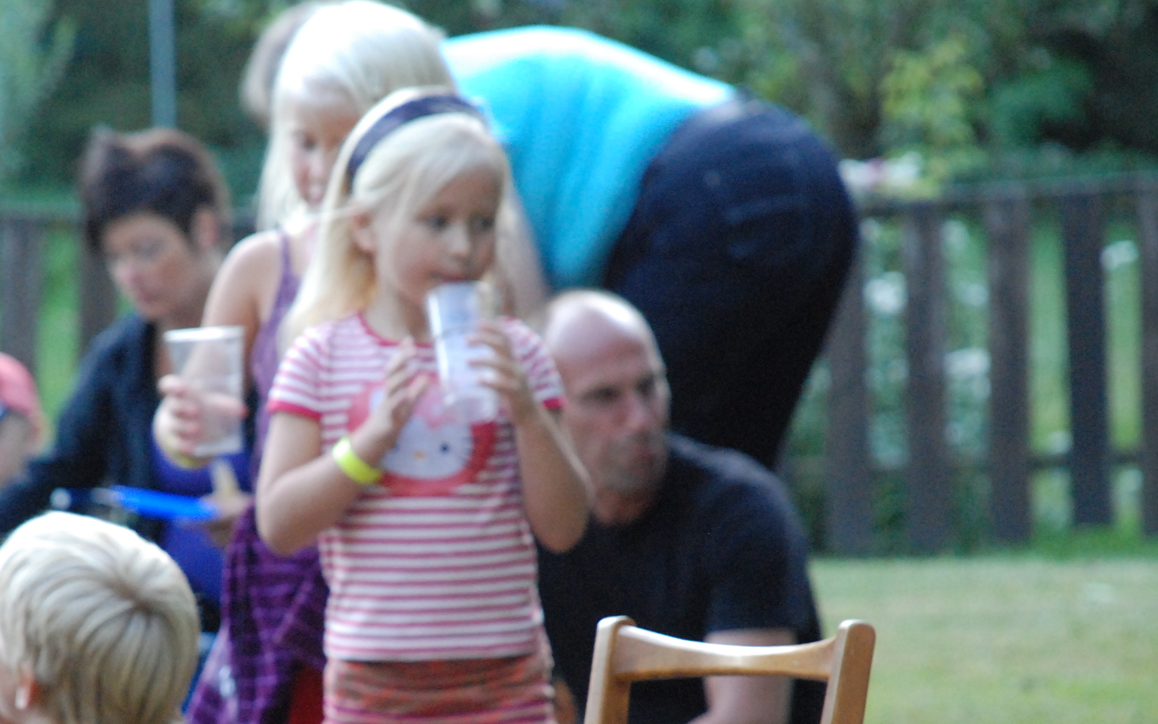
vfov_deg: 3.9
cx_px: 332
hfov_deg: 6.3
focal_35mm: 333
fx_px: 10505
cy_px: 600
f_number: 5.6
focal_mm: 135
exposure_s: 1/160
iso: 1600
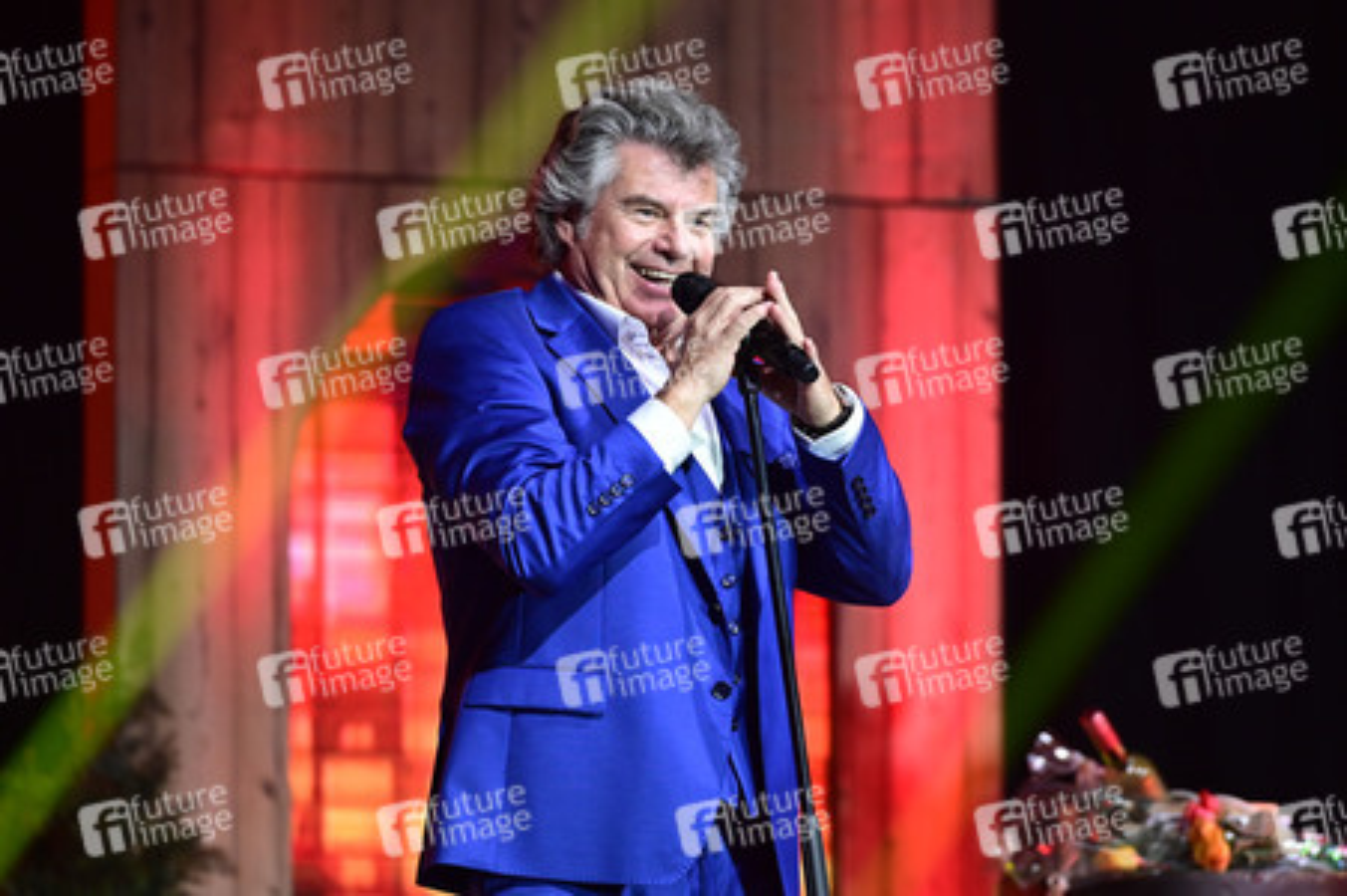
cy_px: 448
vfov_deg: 6.9
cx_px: 674
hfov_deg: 10.3
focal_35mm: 200
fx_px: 7478
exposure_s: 1/400
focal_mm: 200
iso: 3200
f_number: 4
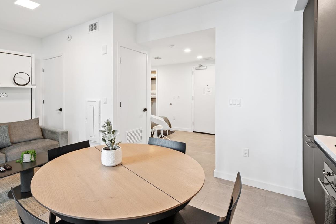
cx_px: 137
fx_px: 168
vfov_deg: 66.9
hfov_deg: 89.1
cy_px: 95
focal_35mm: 18
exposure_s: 1/2.5
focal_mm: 14
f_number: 8
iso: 200
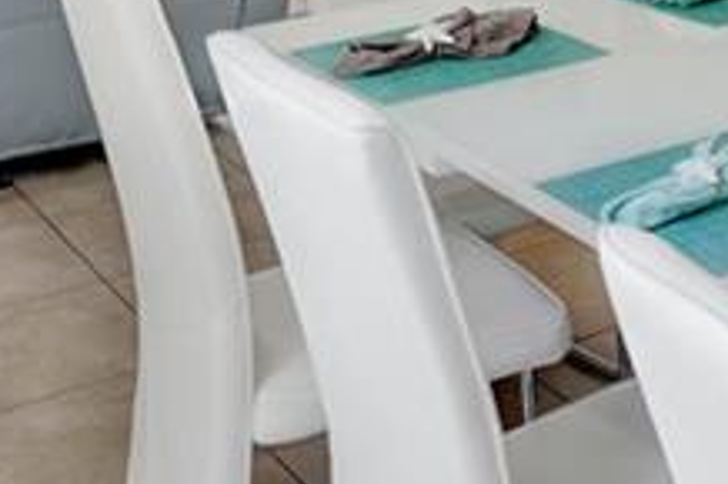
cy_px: -355
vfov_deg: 15.8
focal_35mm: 75
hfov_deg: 23.5
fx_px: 1515
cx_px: 975
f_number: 2.8
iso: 1600
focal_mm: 16
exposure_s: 1/250
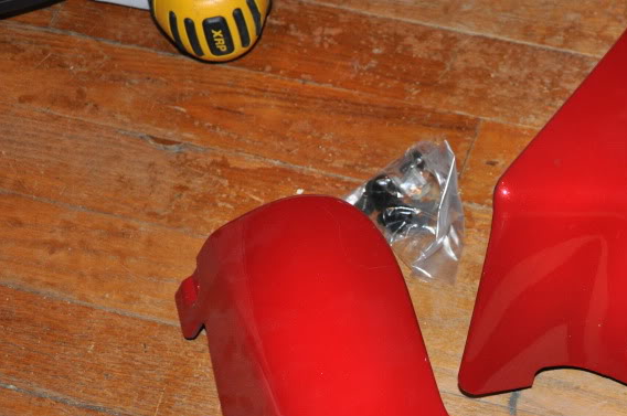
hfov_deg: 21.9
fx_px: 1600
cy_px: 331
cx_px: 510
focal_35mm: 92
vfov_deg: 14.7
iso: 800
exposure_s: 1/60
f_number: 4.2
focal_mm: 34
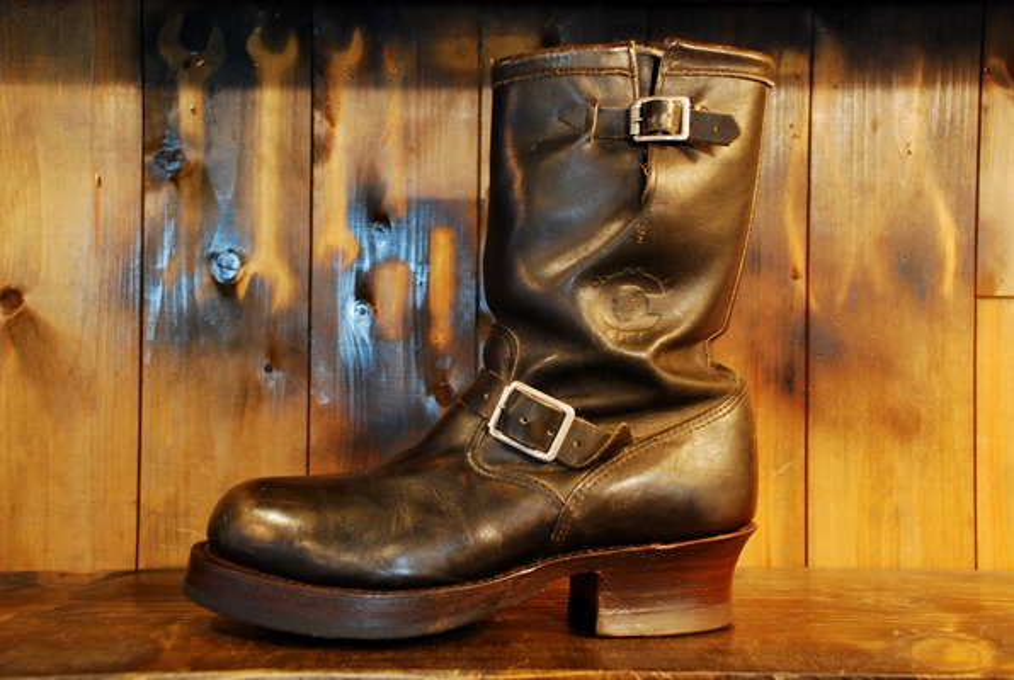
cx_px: 507
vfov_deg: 28.2
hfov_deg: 41.0
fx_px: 1355
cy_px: 340
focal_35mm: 48
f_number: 4.2
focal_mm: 32
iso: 1000
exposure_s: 1/4
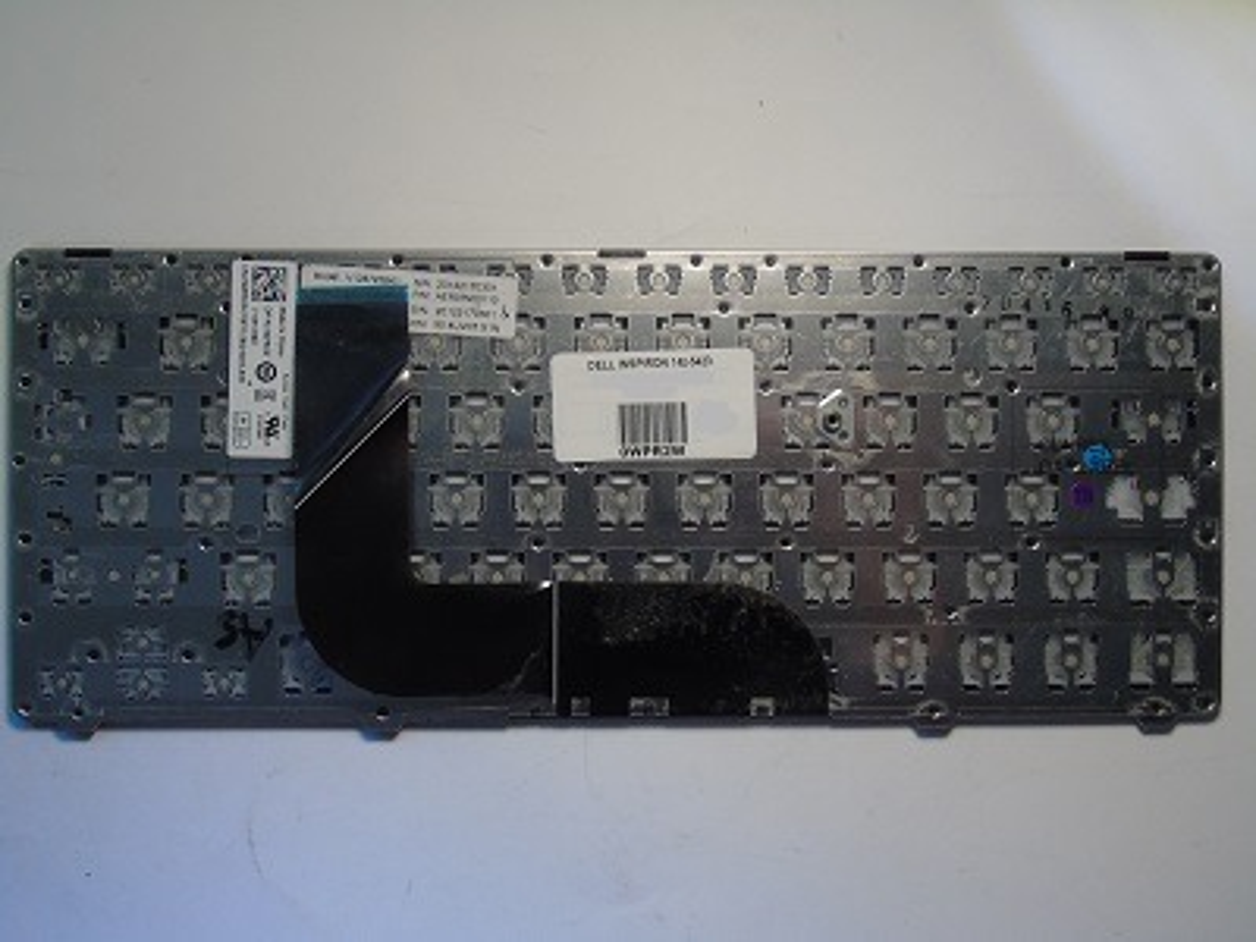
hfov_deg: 46.8
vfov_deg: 36.0
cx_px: 628
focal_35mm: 40
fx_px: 1451
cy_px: 471
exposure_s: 1/8
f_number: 5.2
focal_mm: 7.1
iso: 200
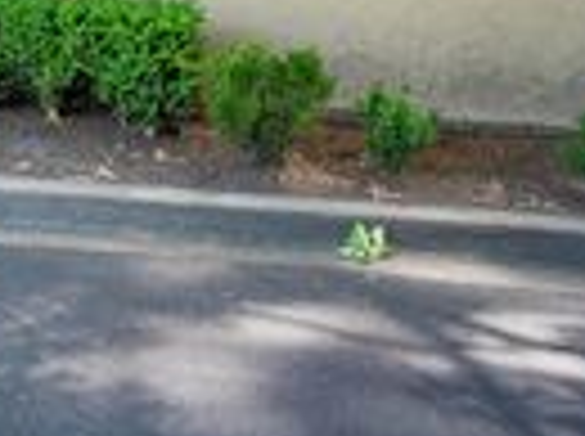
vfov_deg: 15.1
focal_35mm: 89
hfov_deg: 21.2
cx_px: -22
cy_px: -254
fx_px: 1501
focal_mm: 24
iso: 100
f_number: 6.7
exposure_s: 1/60
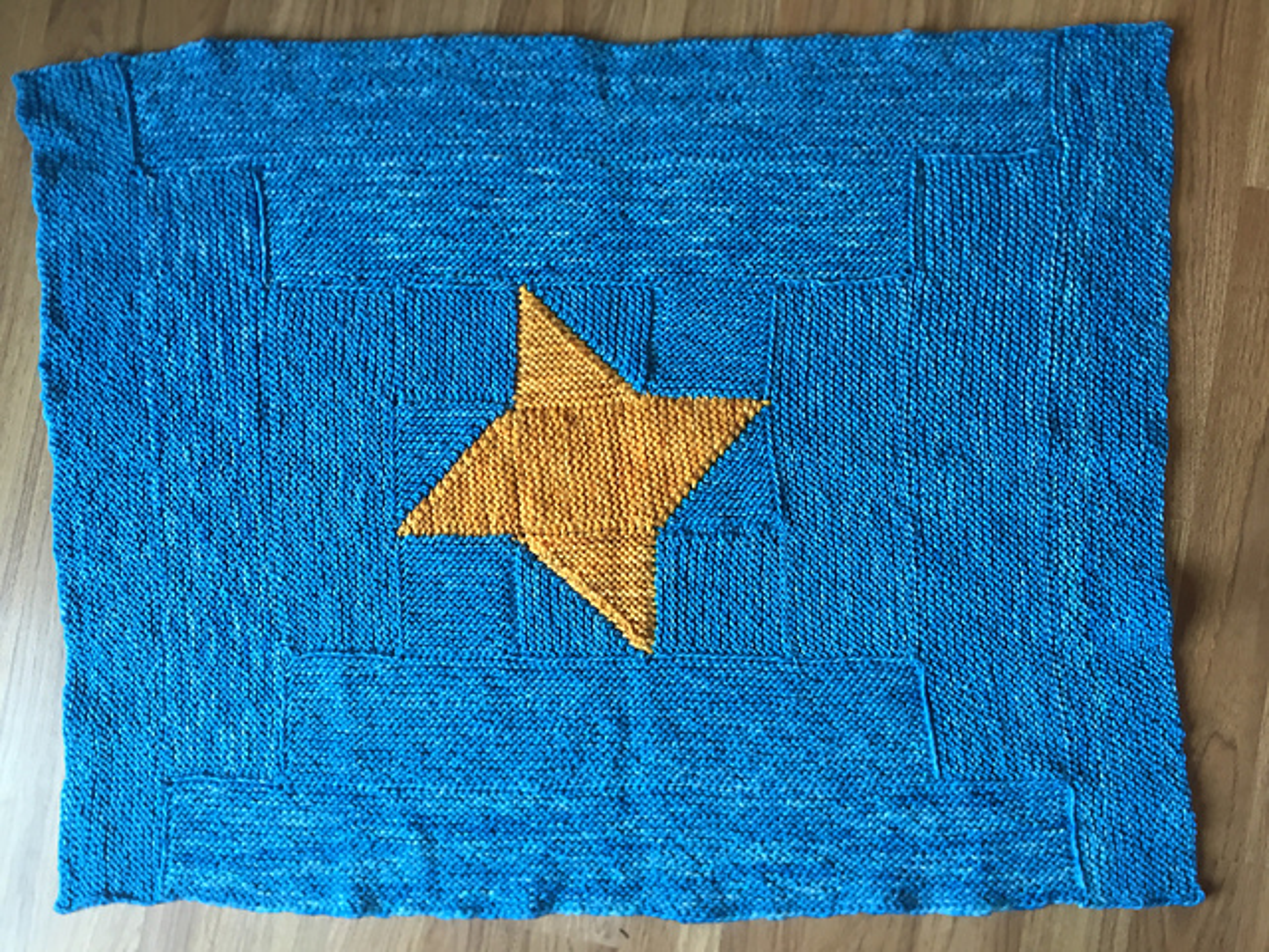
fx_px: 1063
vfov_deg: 48.2
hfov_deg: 61.7
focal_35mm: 29
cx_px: 634
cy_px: 476
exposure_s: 1/30
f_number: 2.2
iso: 80
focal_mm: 4.15
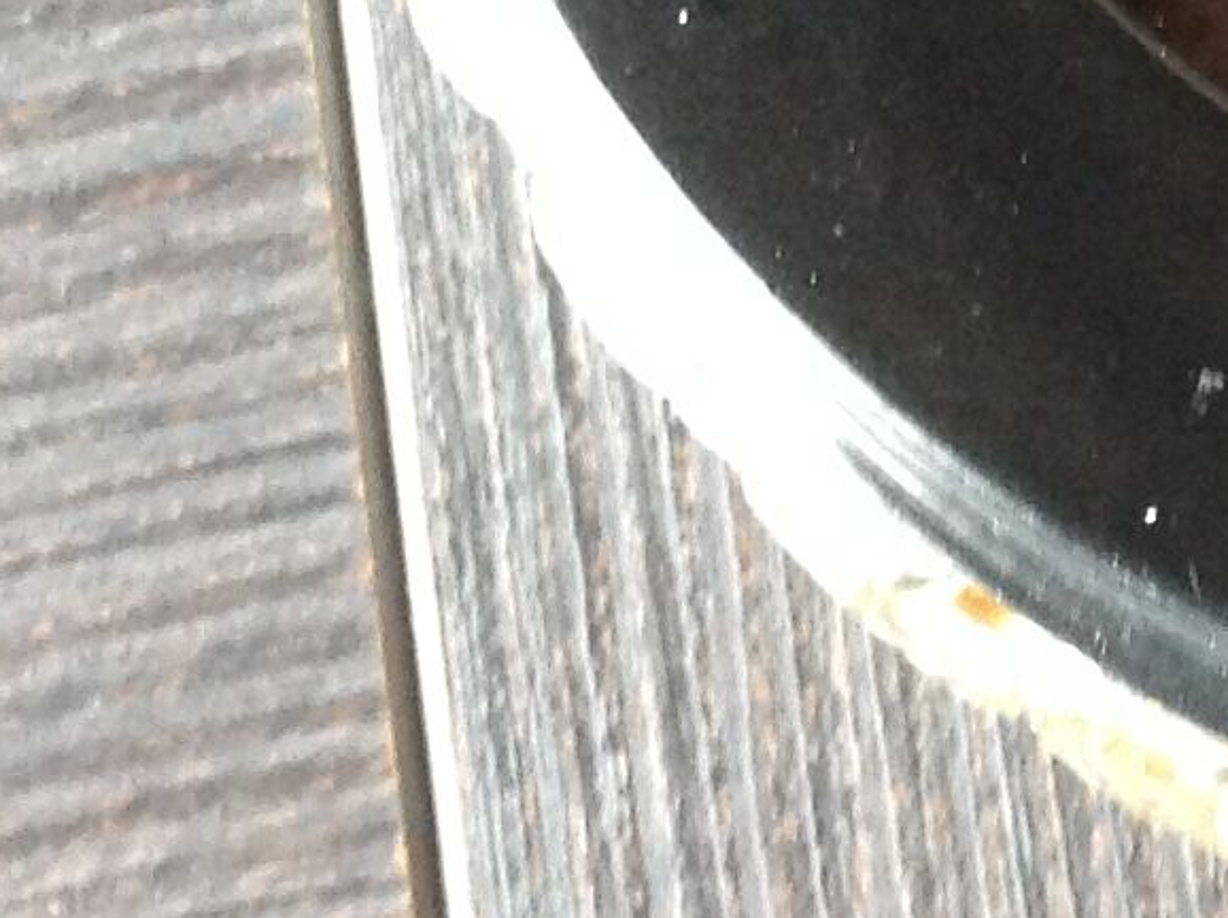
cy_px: -533
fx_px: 5563
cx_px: 1795
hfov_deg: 12.1
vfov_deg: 9.1
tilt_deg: -73.8
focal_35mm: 157
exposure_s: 1/15
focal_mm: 4.28
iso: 250
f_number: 2.4
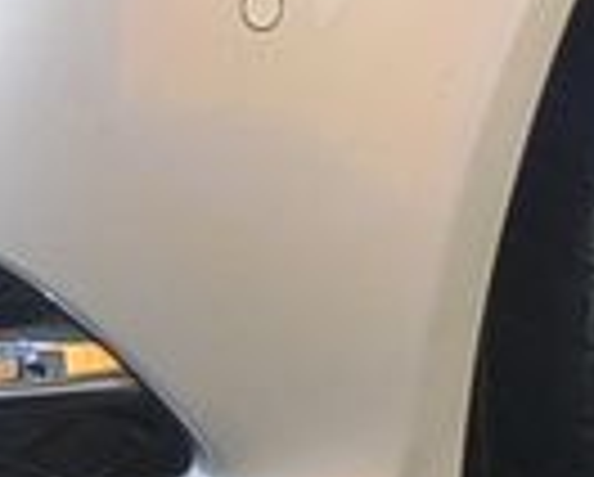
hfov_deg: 9.1
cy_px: -164
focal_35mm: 211
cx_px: 428
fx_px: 3715
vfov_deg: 7.3
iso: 160
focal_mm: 11
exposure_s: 1/250
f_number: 8
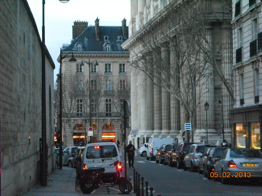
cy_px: 98
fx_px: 795
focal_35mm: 105
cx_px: 131
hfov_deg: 18.7
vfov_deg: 14.1
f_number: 4.7
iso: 1467
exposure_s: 1/60
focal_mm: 17.1
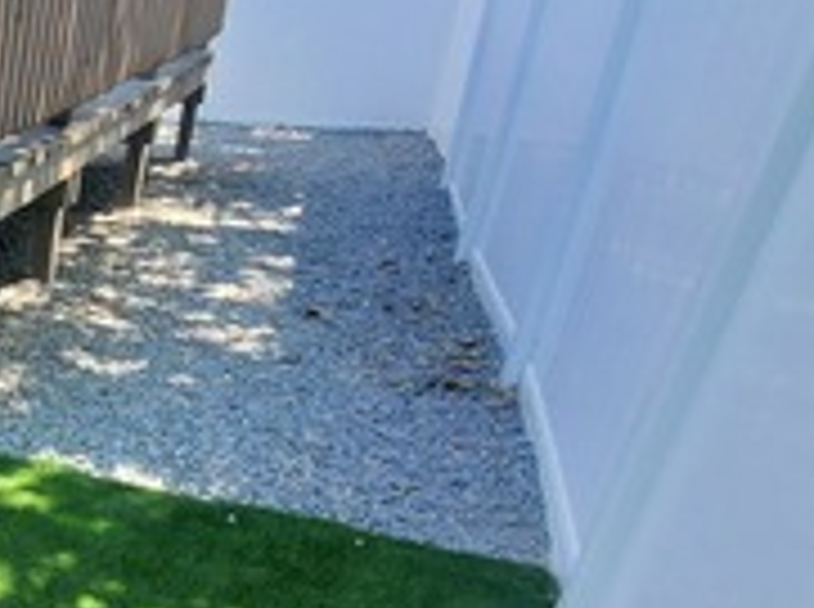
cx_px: -281
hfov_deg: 30.2
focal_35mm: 48
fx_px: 1126
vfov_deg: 29.2
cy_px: 522
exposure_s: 1/213
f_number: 2.2
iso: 50
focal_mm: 1.8
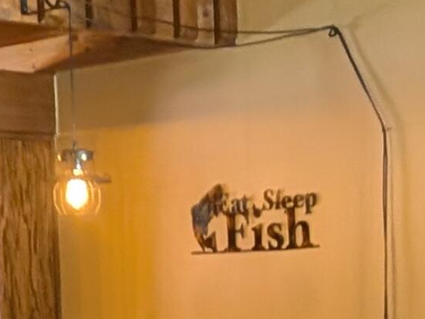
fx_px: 1081
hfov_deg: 22.2
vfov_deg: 15.2
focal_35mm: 88
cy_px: 513
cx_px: 206
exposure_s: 1/82.4
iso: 164
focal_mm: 2.22
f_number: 2.2
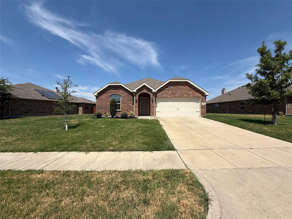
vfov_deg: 85.7
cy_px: 110
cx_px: 146
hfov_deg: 102.1
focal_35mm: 14
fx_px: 118
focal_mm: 2.22
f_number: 2.2
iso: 50
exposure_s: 1/3891
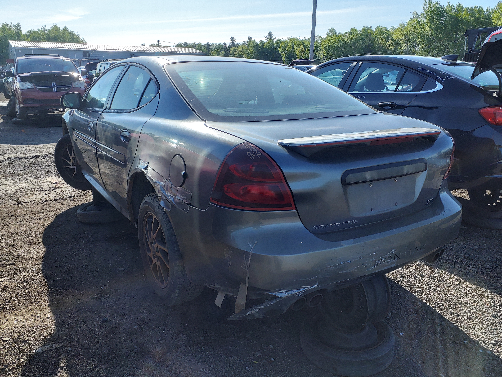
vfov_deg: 53.1
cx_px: 251
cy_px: 188
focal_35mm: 26
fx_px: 377
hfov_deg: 67.3
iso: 40
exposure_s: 1/379
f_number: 1.9
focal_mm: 3.58
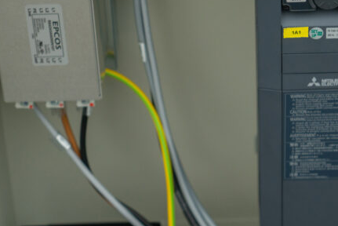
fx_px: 1428
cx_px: 252
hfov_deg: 13.5
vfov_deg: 9.0
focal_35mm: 152
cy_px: 55
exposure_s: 1/100
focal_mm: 64
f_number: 4
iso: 400
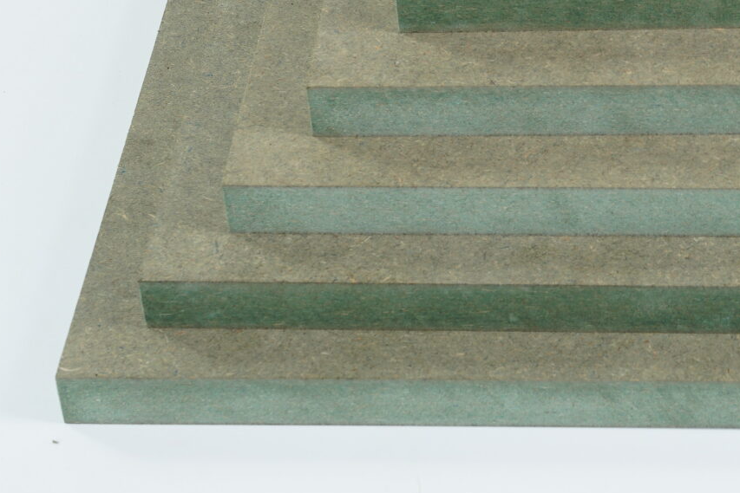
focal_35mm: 138
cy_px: 46
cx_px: 695
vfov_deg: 9.9
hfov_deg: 14.7
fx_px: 2837
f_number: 10
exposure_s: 1/160
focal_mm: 46
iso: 100
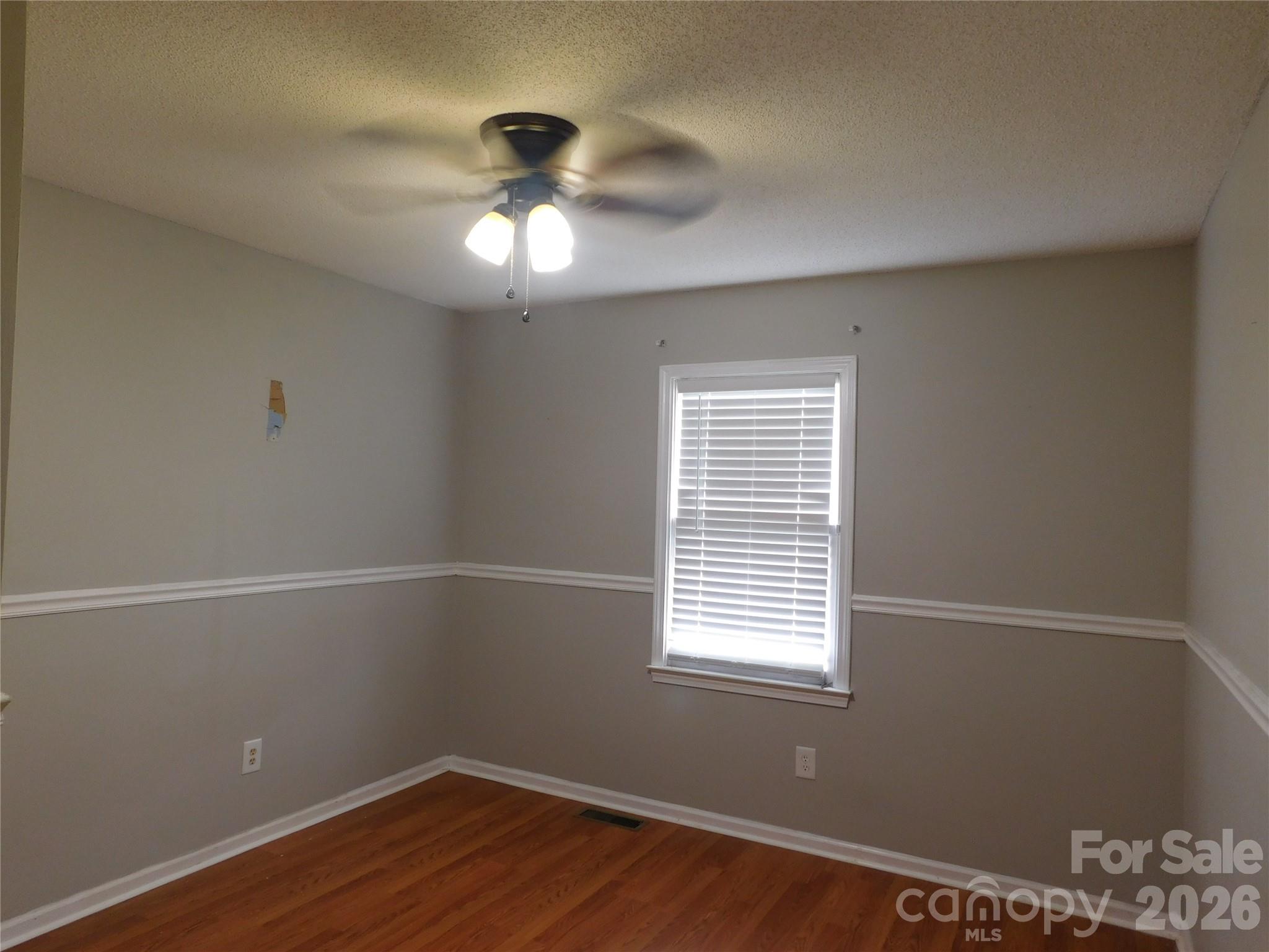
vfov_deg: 58.9
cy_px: 476
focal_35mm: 23
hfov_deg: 73.9
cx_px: 634
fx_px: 843
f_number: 3
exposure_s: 1/30
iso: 125
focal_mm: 4
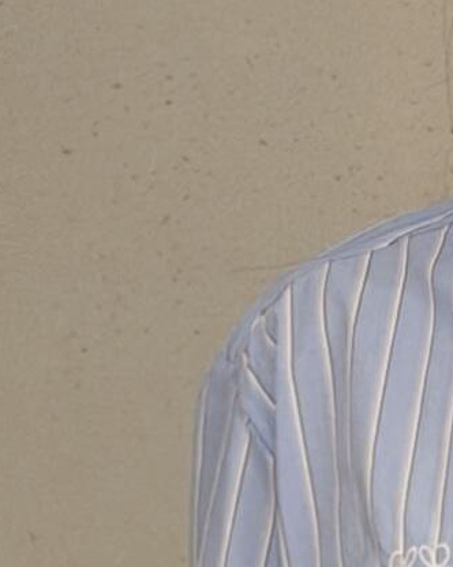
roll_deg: -0.6
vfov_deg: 5.9
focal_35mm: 325
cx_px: 725
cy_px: 972
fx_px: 5447
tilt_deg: -4.5
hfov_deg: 4.7
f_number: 1.78
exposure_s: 1/50
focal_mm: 6.76
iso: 125
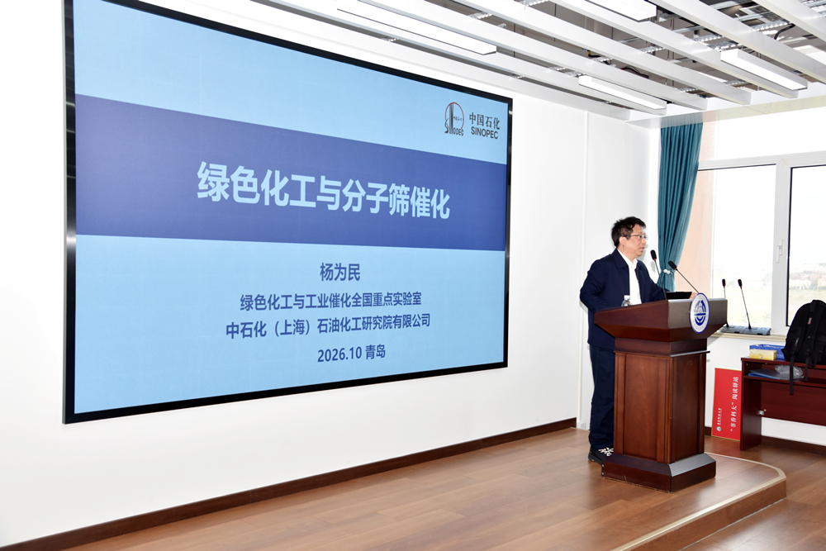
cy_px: 276
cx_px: 413
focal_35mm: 35
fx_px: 803
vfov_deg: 37.9
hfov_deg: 54.4
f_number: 5.6
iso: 400
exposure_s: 1/100
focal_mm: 35
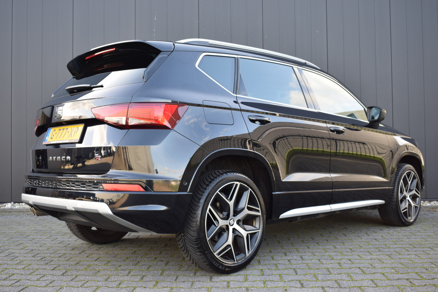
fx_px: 456
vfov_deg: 35.5
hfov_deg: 51.3
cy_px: 146
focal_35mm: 38
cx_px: 219
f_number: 5.6
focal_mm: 25
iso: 400
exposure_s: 1/125
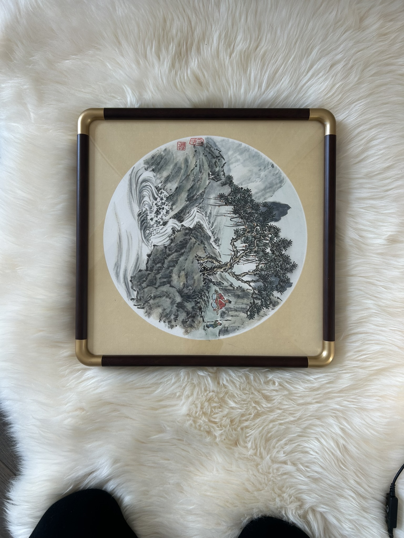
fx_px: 405
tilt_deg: -89.4
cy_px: 269
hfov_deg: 53.1
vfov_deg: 67.3
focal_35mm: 26
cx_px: 202
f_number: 1.5
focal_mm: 5.7
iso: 40
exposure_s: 1/241
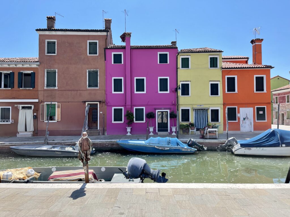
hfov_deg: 67.3
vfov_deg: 53.1
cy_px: 108
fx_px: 218
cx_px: 145
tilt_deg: +1.1
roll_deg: +0.4
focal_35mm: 26
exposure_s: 1/3086
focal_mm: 5.1
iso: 32
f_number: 1.6
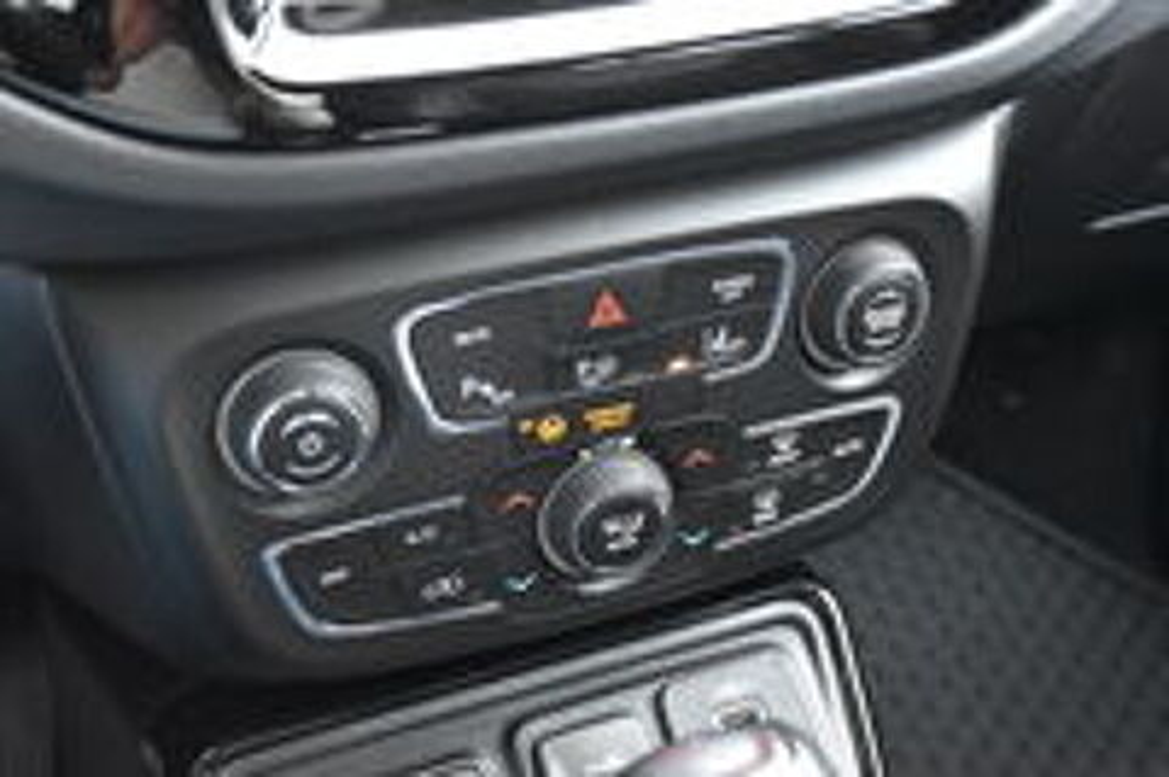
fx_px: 1557
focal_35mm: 48
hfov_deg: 41.2
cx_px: 584
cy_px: 388
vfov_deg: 28.0
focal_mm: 32
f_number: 4
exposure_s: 1/60
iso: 2800
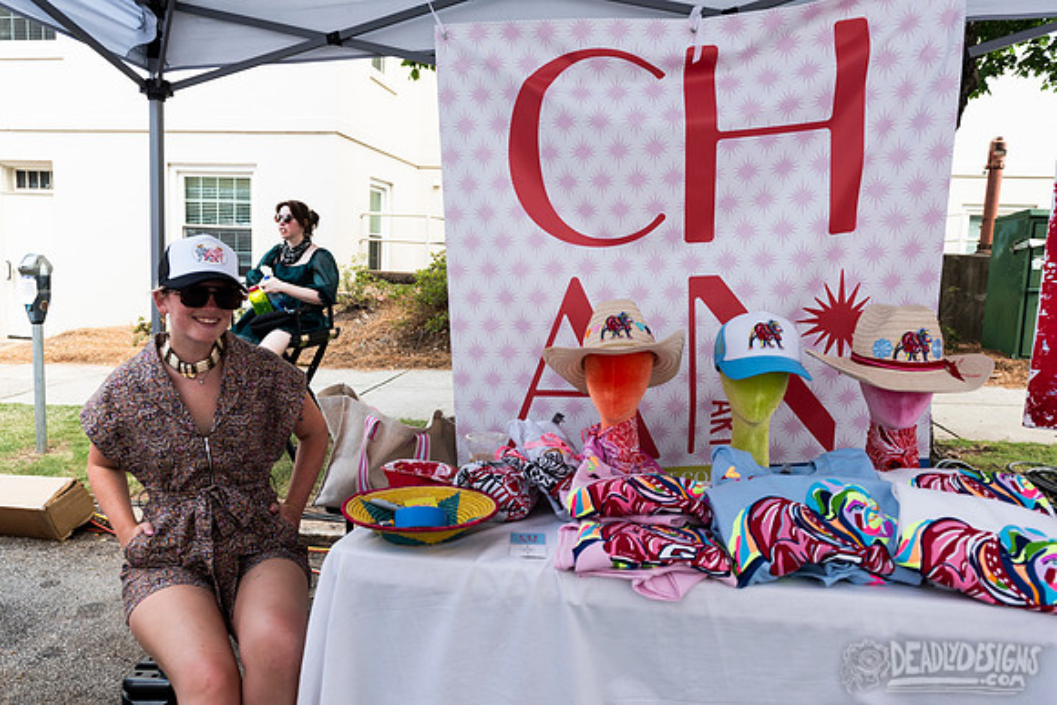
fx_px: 759
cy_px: 352
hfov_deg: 69.6
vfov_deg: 49.8
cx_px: 488
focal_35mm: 26
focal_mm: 24
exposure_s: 1/320
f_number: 4
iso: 160
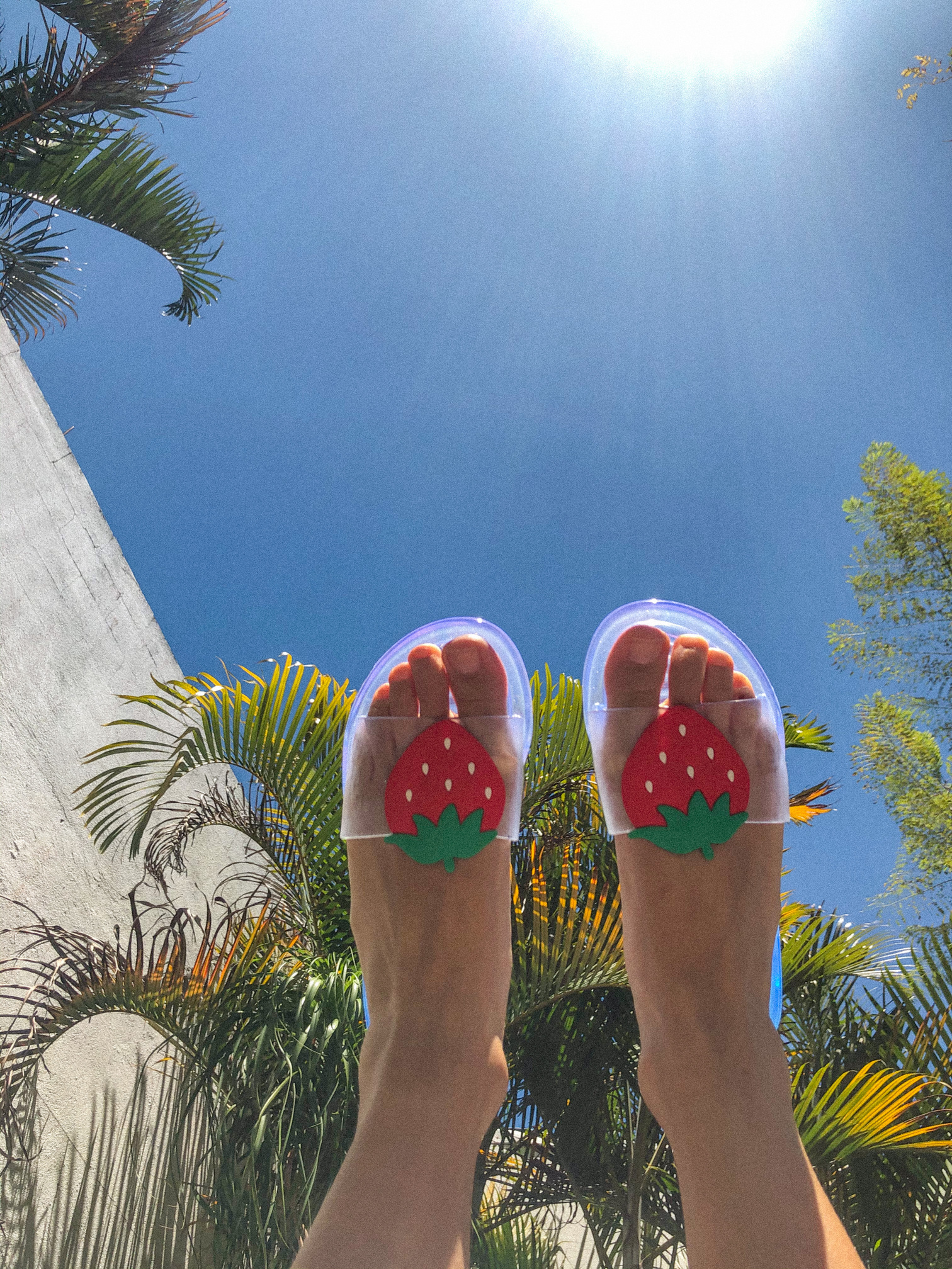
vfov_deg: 63.4
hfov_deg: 49.7
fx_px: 1027
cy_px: 634
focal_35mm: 28
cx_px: 476
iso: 20
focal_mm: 3.99
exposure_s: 1/1600
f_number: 1.8
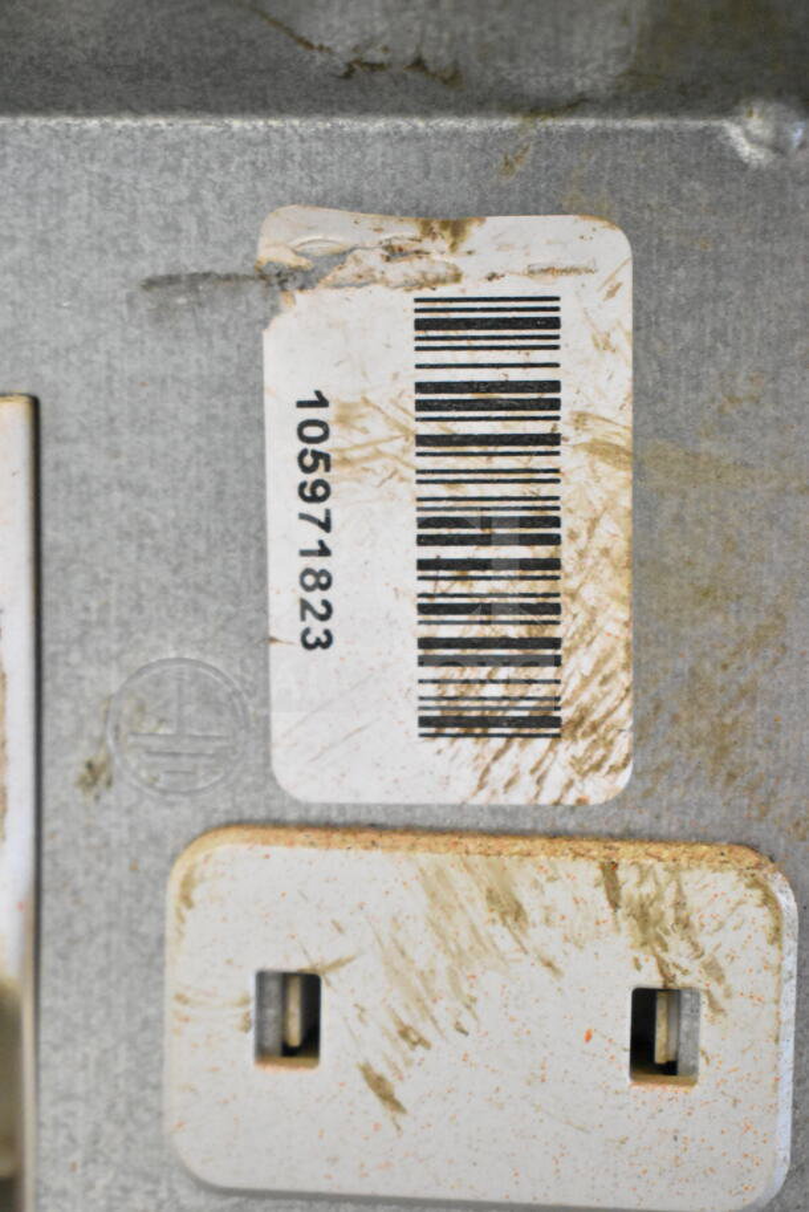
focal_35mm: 63
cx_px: 404
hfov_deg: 21.6
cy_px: 606
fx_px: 2122
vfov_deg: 31.9
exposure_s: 1/60
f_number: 5
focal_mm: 42
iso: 10000
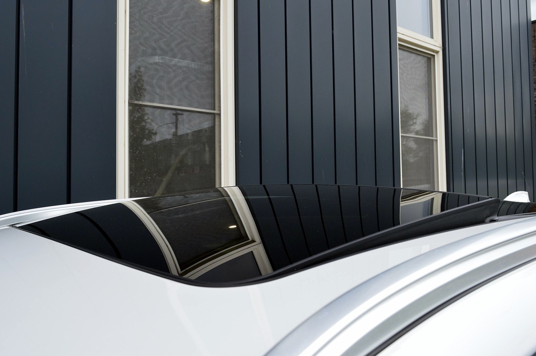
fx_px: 491
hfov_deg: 57.3
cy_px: 178
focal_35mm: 33
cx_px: 268
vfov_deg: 39.9
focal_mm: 22
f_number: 10
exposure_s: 1/200
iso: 400
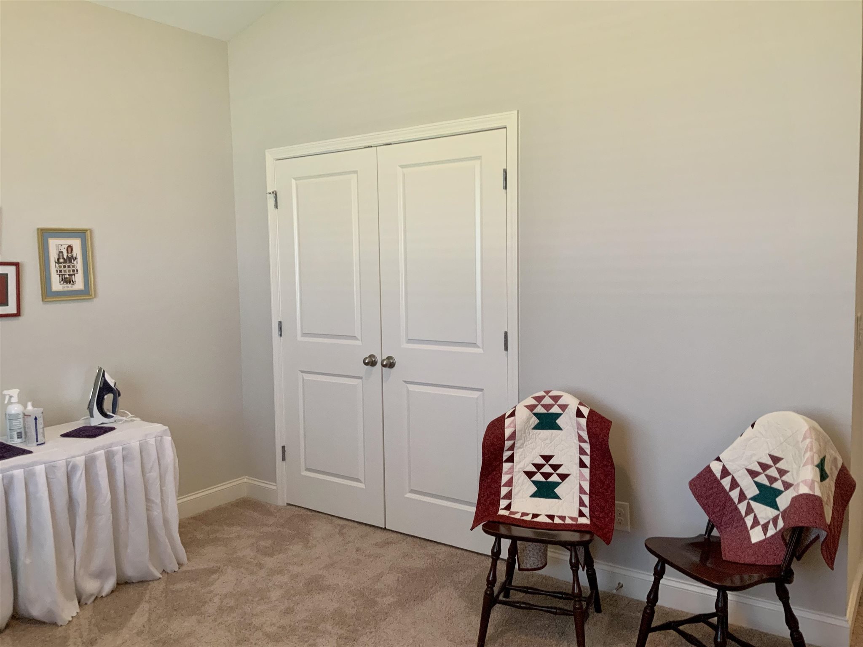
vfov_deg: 48.2
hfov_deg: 61.7
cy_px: 324
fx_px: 723
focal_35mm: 29
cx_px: 432
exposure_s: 1/60
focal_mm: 3
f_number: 1.8
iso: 160
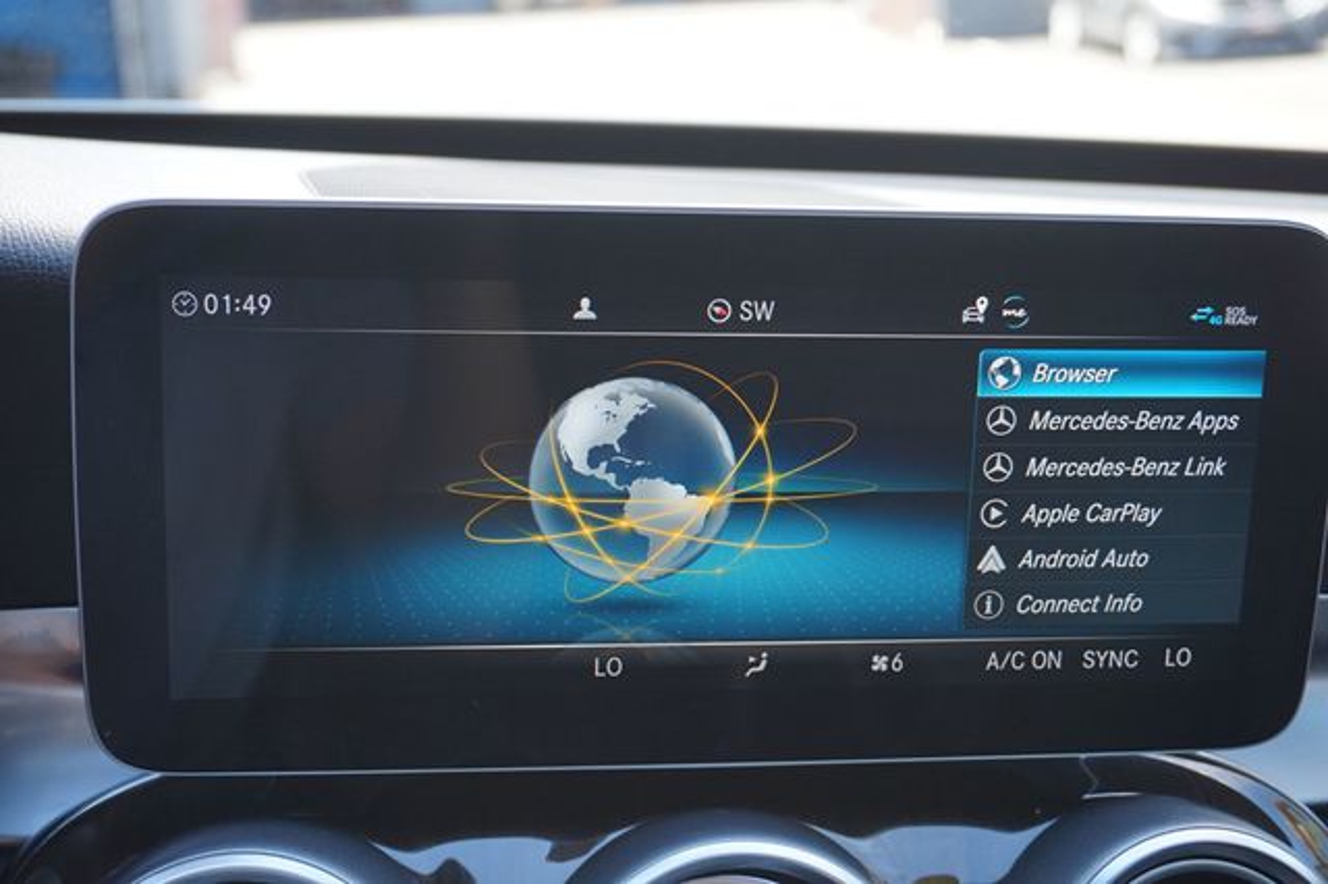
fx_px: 1770
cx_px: 664
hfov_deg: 41.1
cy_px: 442
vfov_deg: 28.0
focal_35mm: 48
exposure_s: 1/60
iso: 200
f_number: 5
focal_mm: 32
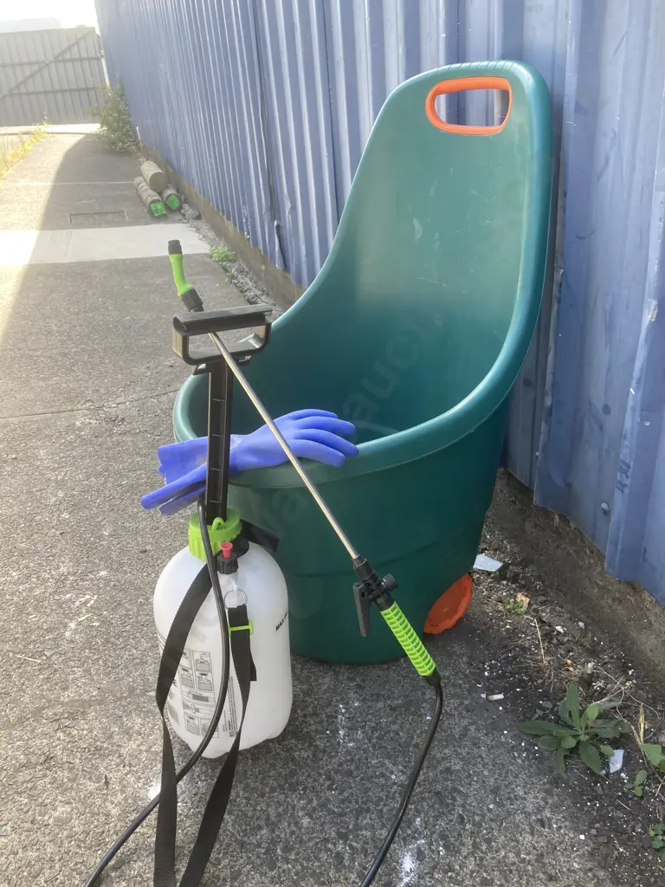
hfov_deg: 49.7
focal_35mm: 28
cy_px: 444
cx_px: 332
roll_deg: +3.9
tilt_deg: -27.8
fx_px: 717
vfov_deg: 63.4
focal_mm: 3.99
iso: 25
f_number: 1.8
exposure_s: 1/120
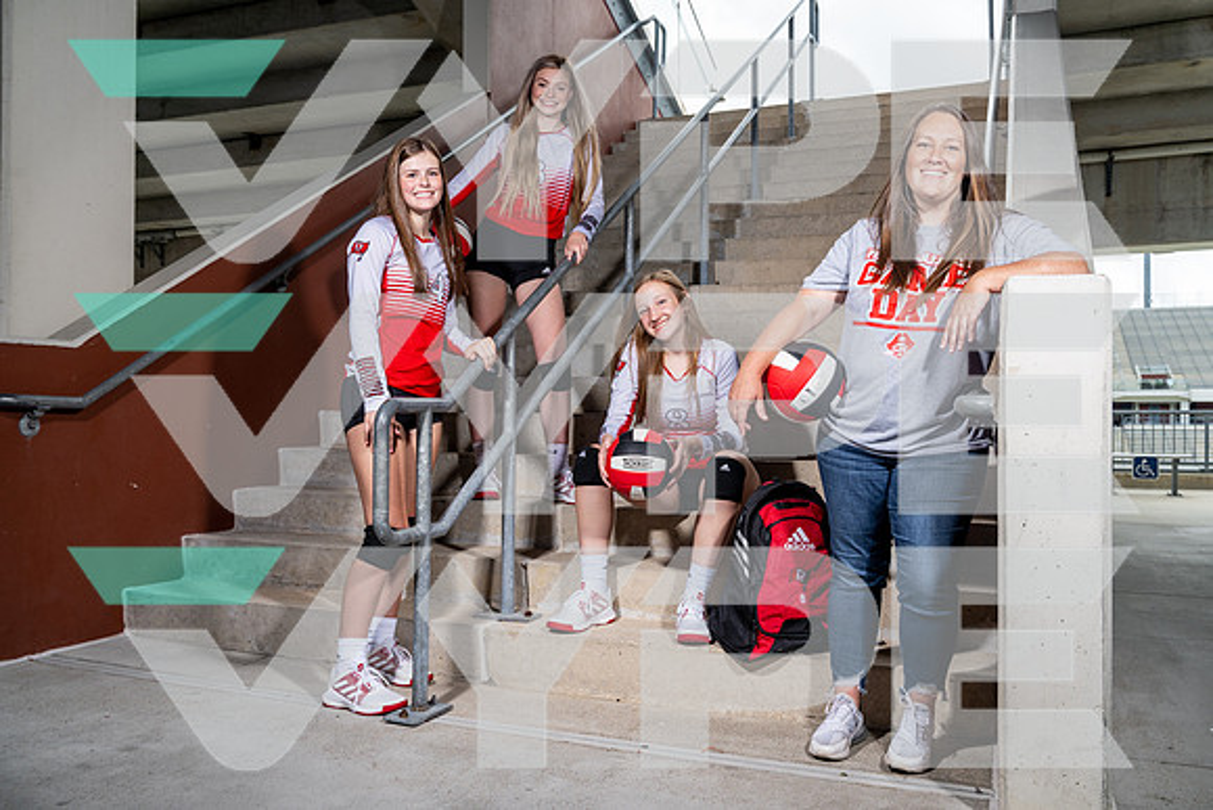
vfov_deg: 43.6
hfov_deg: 61.9
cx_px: 606
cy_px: 405
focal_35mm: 30
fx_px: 1011
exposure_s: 1/125
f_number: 8
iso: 100
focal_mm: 30
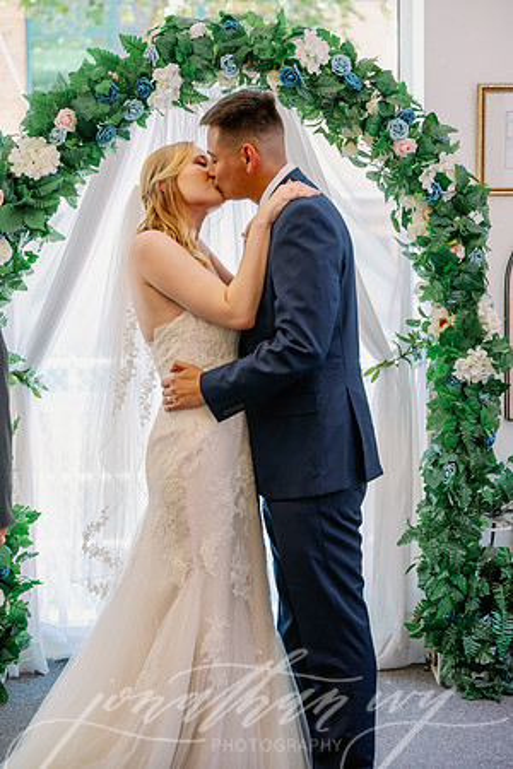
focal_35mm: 67
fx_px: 1432
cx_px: 256
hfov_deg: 20.3
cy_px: 384
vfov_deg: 30.1
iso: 500
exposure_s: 1/320
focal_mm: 67
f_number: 3.2
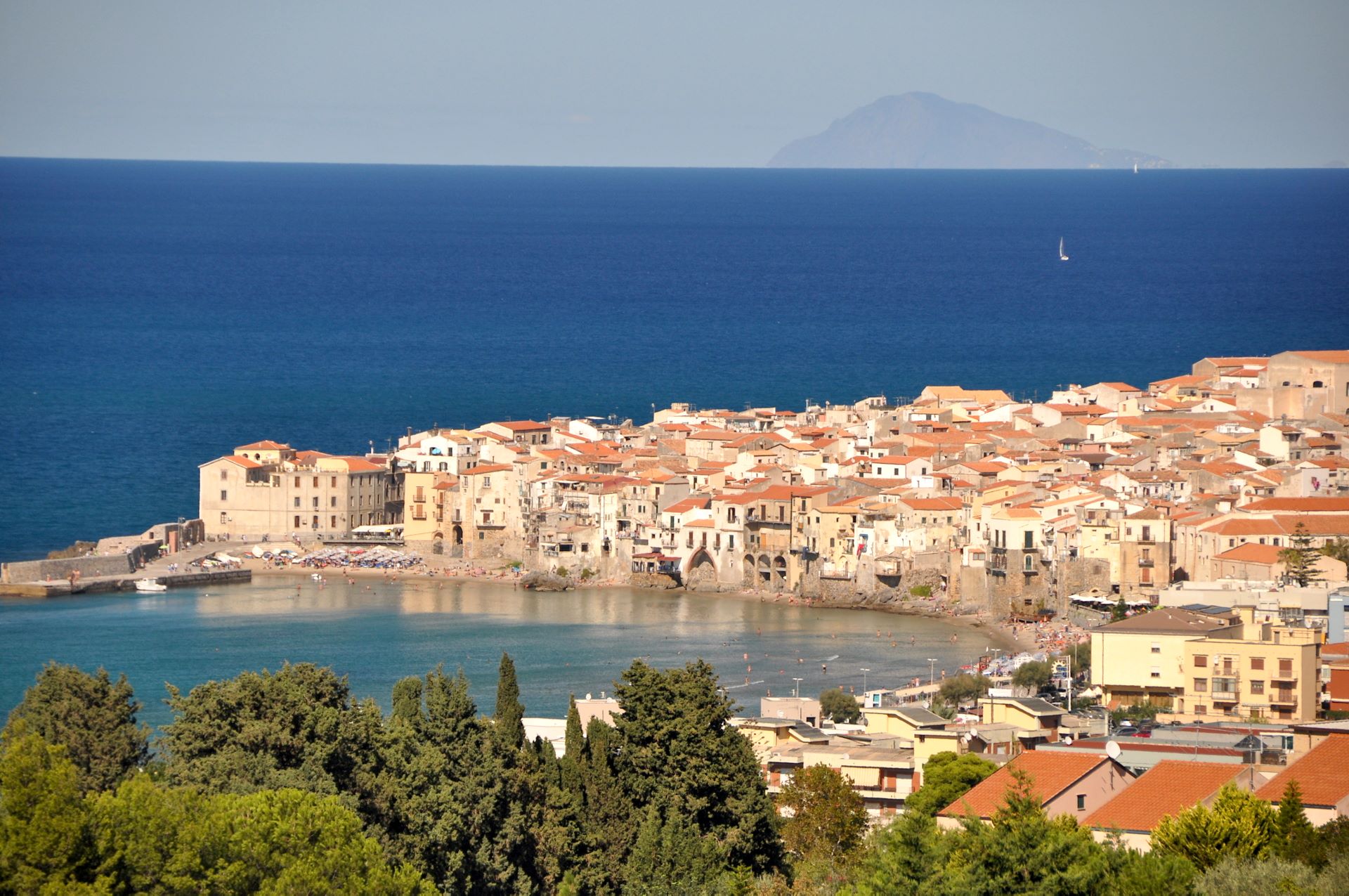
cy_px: 448
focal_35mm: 225
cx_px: 674
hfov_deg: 9.2
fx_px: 8420
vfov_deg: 6.1
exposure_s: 1/640
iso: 250
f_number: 6.3
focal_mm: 150
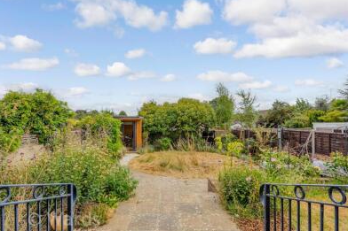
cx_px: 165
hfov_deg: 93.2
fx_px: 164
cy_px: 123
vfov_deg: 70.3
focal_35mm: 17
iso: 100
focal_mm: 14
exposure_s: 1/400
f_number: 8
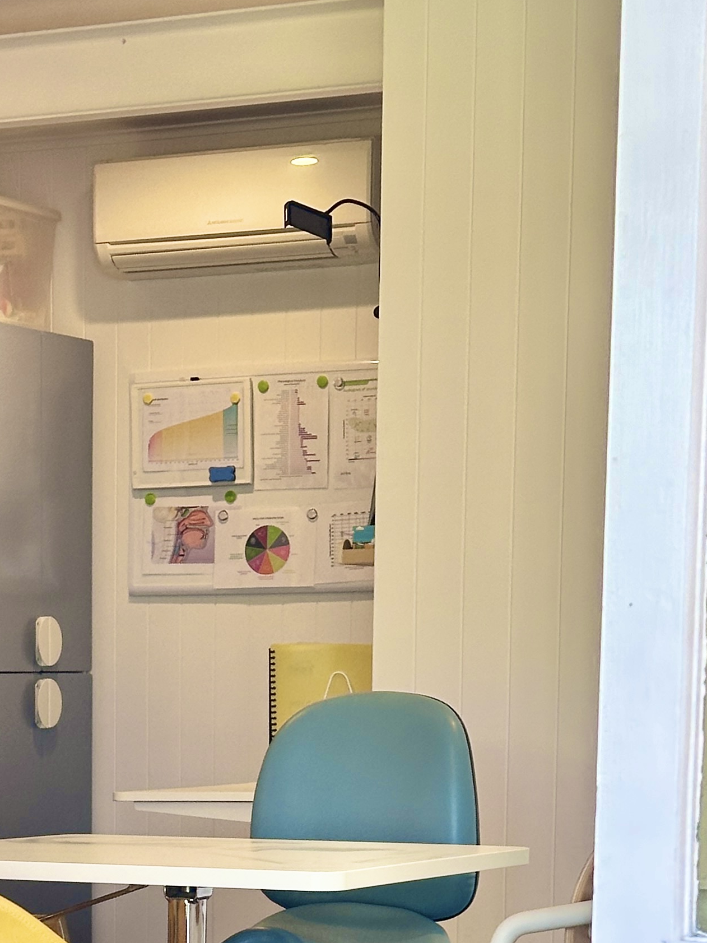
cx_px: 33
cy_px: 1059
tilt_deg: -6.5
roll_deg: -0.3
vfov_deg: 16.6
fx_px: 3132
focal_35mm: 115
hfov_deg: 12.7
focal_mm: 6.86
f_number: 1.78
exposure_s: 1/154
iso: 64
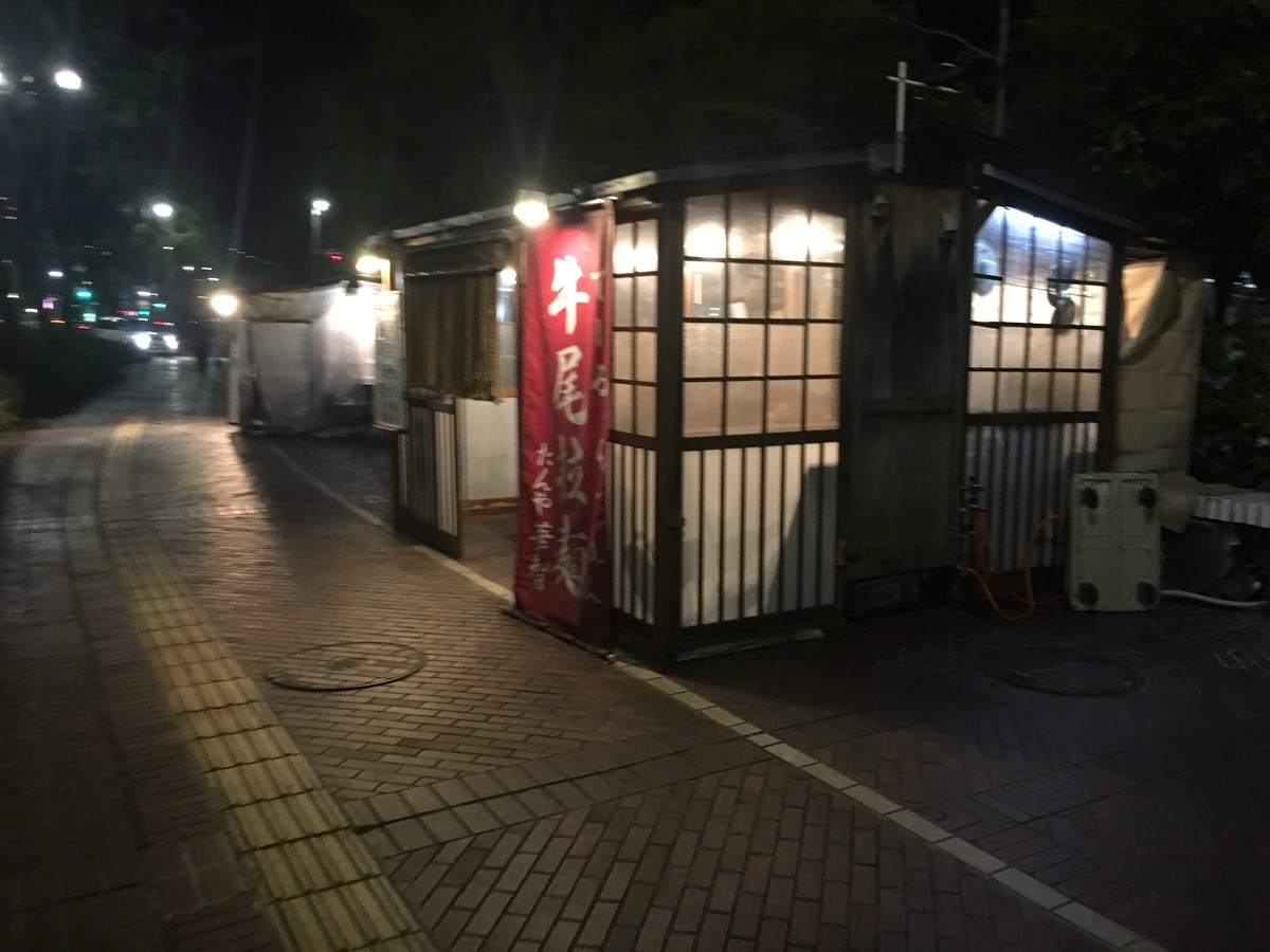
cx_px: 635
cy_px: 476
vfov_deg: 48.2
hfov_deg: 61.7
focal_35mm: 29
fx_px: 1064
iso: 64
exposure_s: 1/4
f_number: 2.2
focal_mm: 4.15
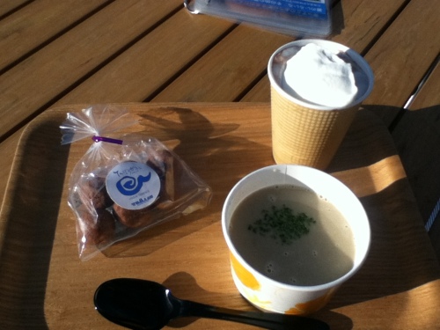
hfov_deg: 56.8
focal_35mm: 32
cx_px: 220
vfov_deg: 44.2
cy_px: 165
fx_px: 407
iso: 80
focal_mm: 3.85
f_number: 2.4
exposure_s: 1/1574
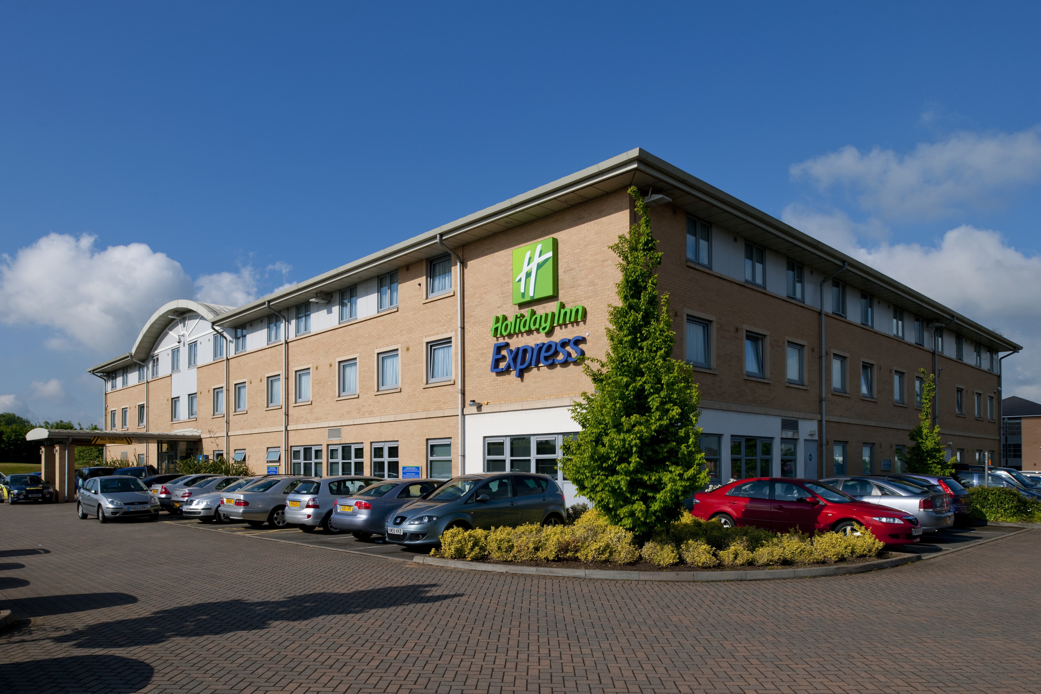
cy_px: 347
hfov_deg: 73.7
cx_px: 520
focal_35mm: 24
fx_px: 694
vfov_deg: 53.1
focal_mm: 24
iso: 100
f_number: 11
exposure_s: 1/250
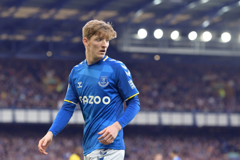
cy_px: 80
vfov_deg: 10.2
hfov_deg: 15.2
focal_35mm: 135
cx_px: 120
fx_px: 900
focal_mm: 135
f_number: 3.5
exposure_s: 1/1000
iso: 1000
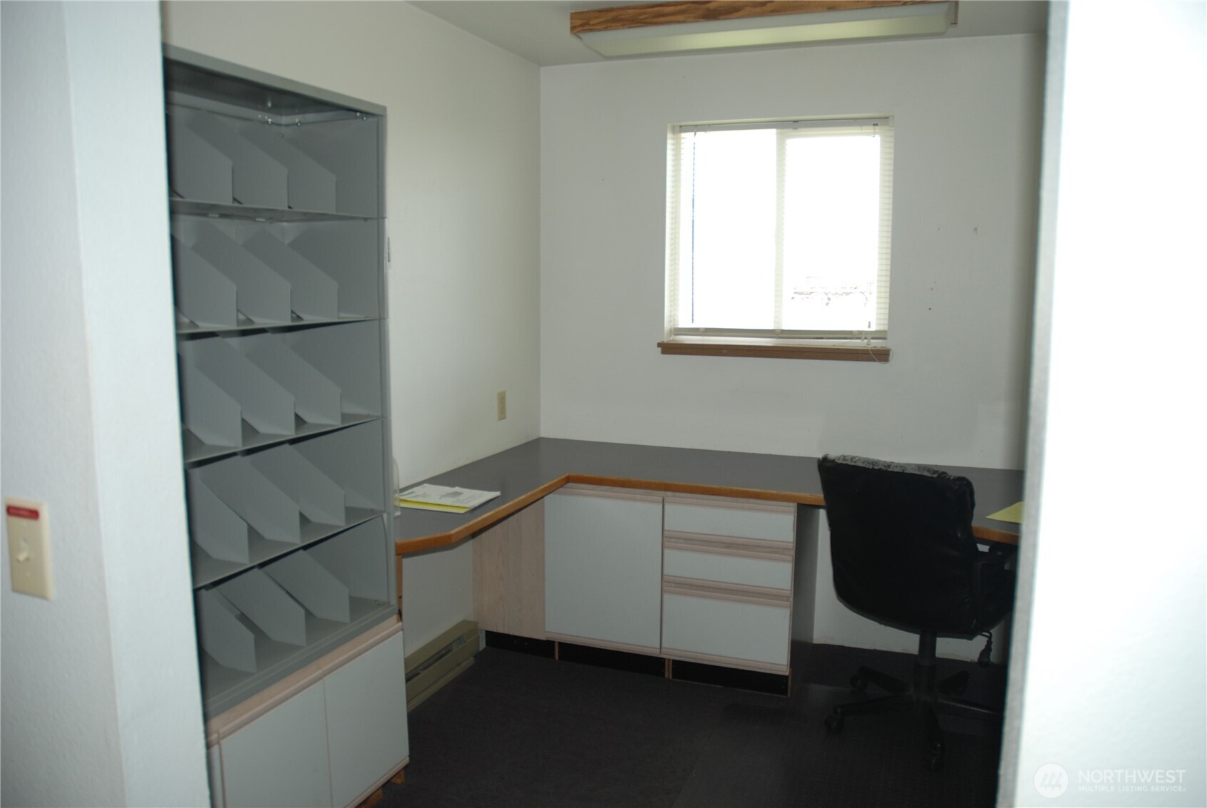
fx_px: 906
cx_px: 604
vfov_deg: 48.0
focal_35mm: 27
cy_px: 404
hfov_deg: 67.3
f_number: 3.5
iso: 200
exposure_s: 1/60
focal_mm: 18
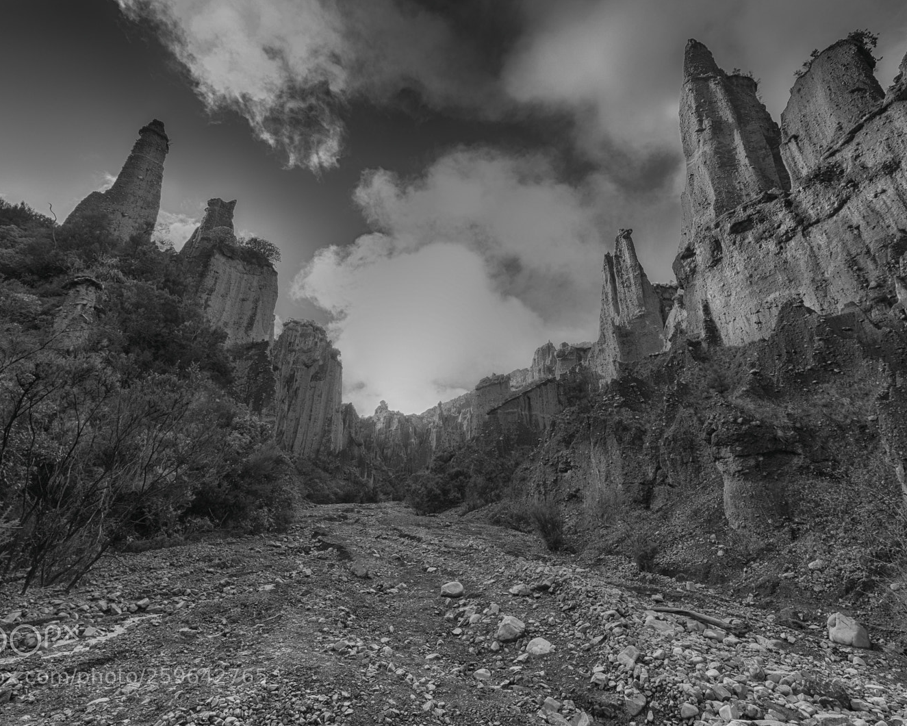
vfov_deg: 77.0
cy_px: 365
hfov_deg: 89.6
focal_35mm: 17
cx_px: 457
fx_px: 456
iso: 250
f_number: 7.1
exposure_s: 1/40
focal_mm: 10
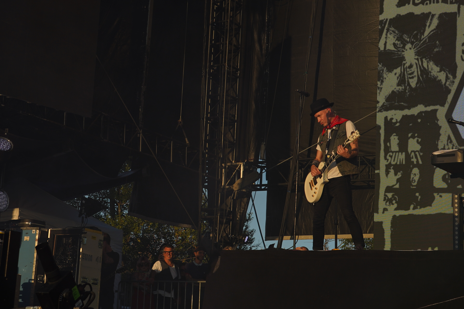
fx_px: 954
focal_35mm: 74
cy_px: 130
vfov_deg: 18.4
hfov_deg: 27.2
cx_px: 148
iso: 100
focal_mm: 44
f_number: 8
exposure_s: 1/400
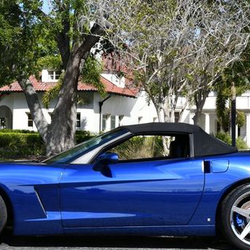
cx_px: 115
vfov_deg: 19.9
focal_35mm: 87
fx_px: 711
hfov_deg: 19.9
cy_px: 115
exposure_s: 1/250
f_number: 8
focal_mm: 26
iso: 125
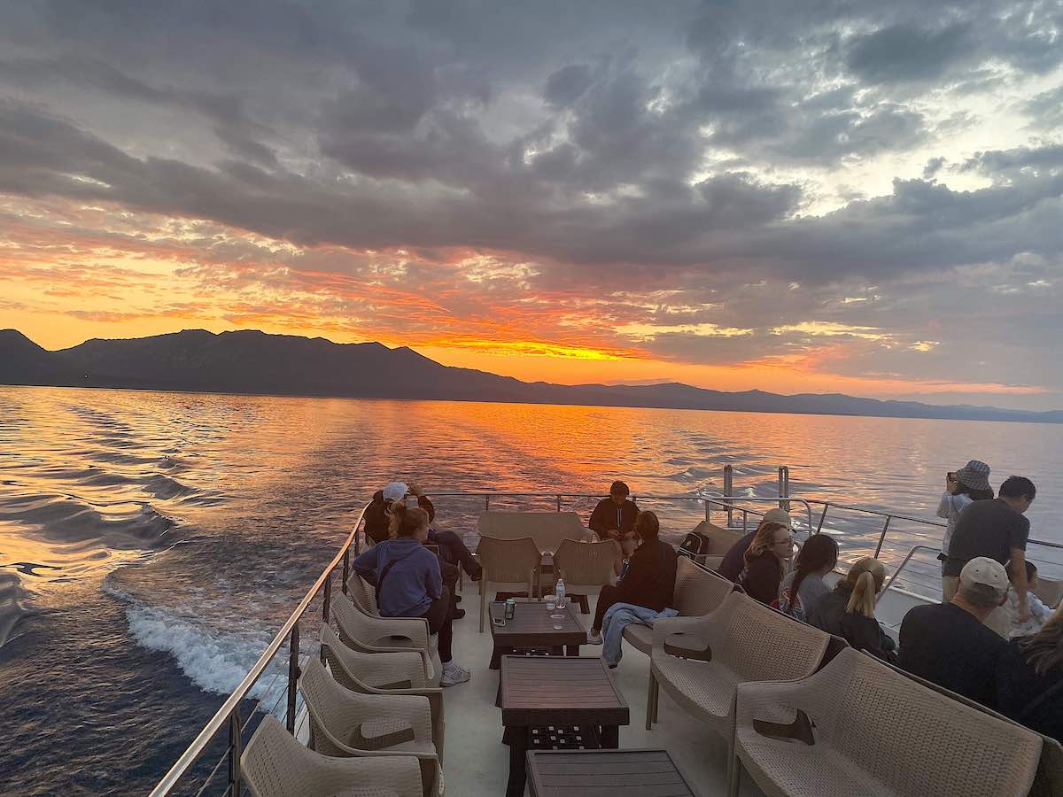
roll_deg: -2.3
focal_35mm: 26
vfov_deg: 53.1
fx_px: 798
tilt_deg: +2.0
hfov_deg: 67.3
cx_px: 532
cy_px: 398
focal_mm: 4.25
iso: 125
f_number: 1.8
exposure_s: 1/121
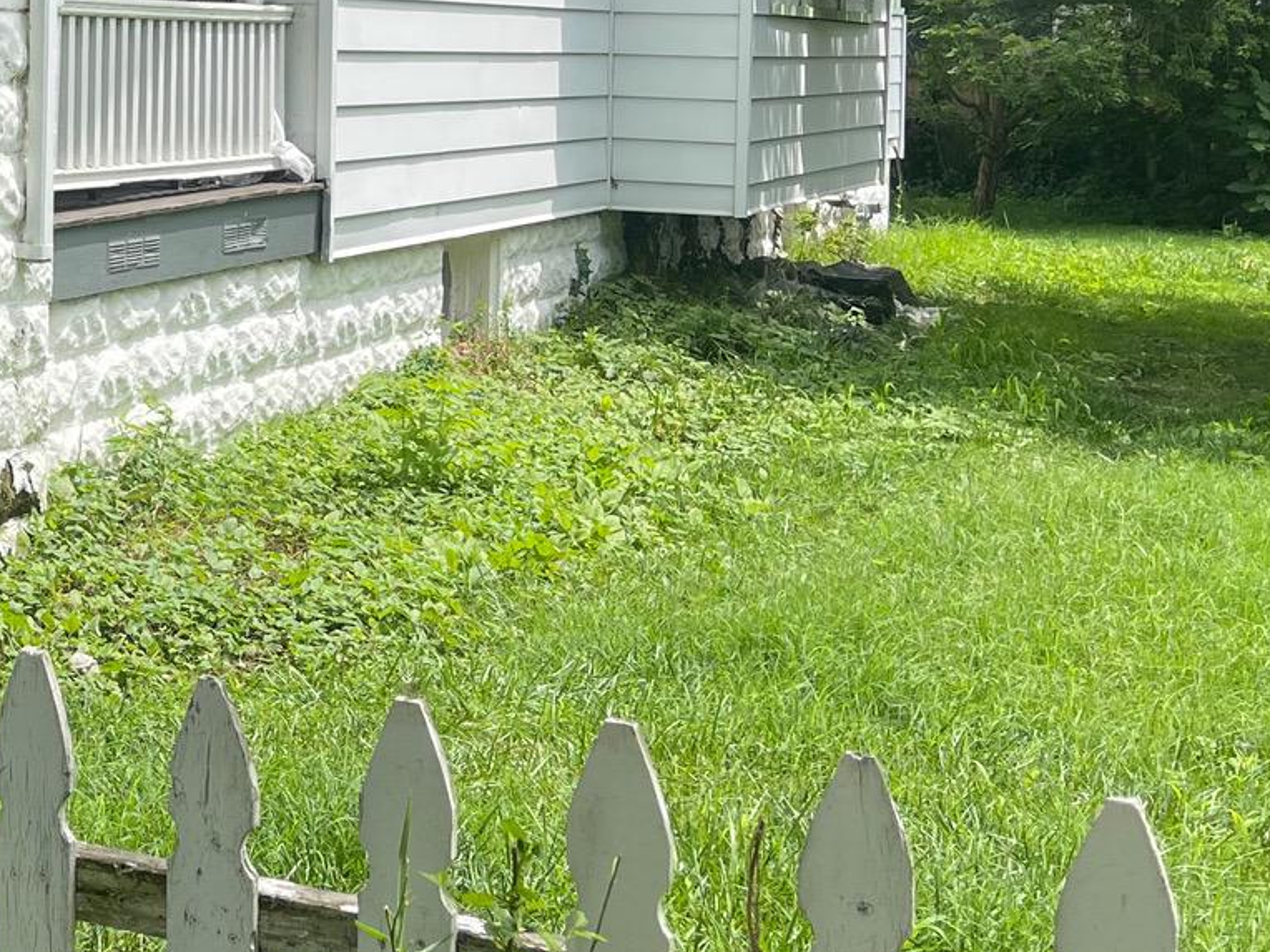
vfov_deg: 21.4
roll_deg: -0.7
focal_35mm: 67
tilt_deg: -2.1
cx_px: -306
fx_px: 2458
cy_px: 96
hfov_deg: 25.6
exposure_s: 1/1279
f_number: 1.6
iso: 32
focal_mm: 5.1
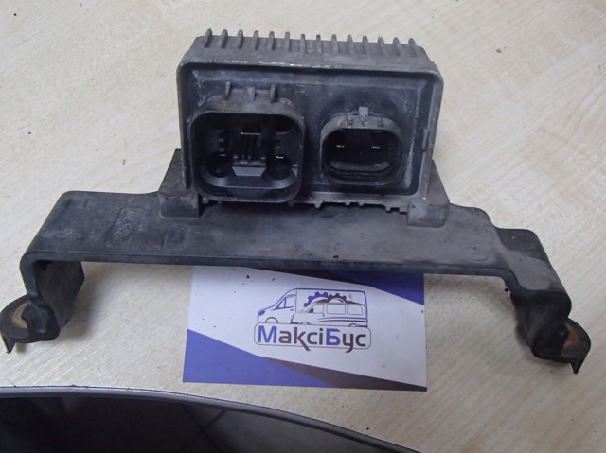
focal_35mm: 37
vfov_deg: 38.6
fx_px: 647
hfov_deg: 50.2
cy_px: 226
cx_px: 303
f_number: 4.7
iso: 800
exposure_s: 1/40
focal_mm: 6.64
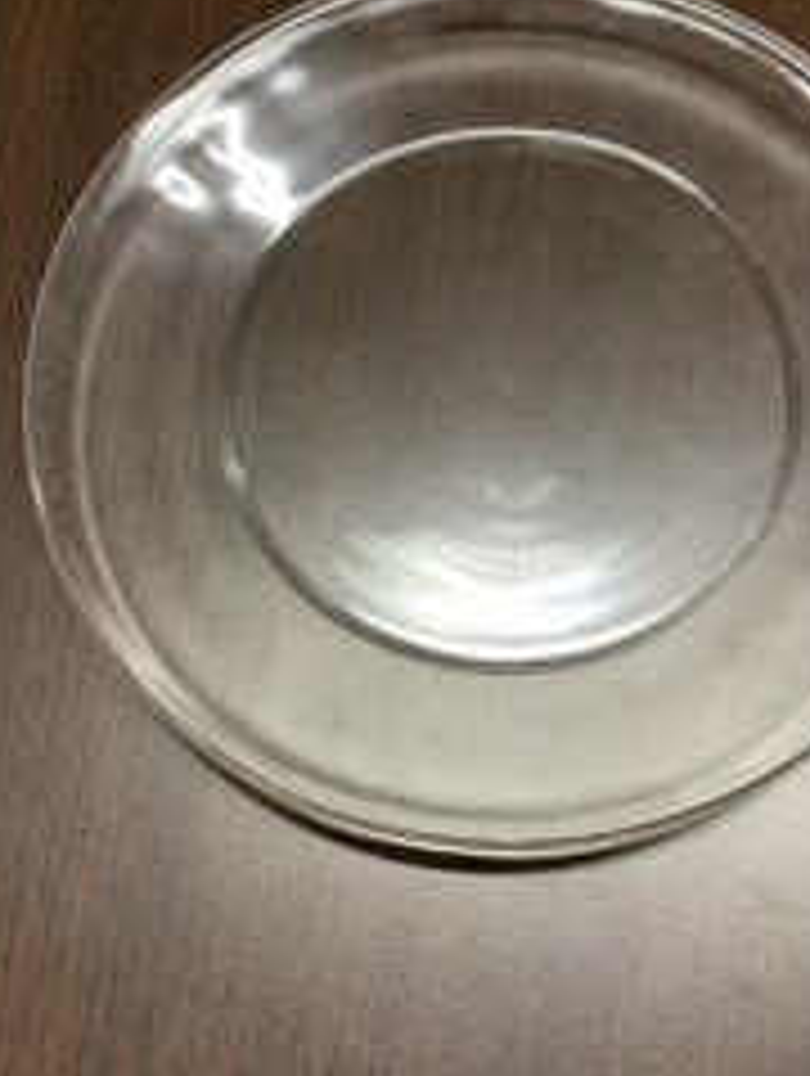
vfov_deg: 48.8
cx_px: 493
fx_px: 1182
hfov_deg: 37.6
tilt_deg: -73.1
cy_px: 608
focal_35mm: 38
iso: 160
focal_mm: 4.25
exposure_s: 1/60
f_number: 1.8
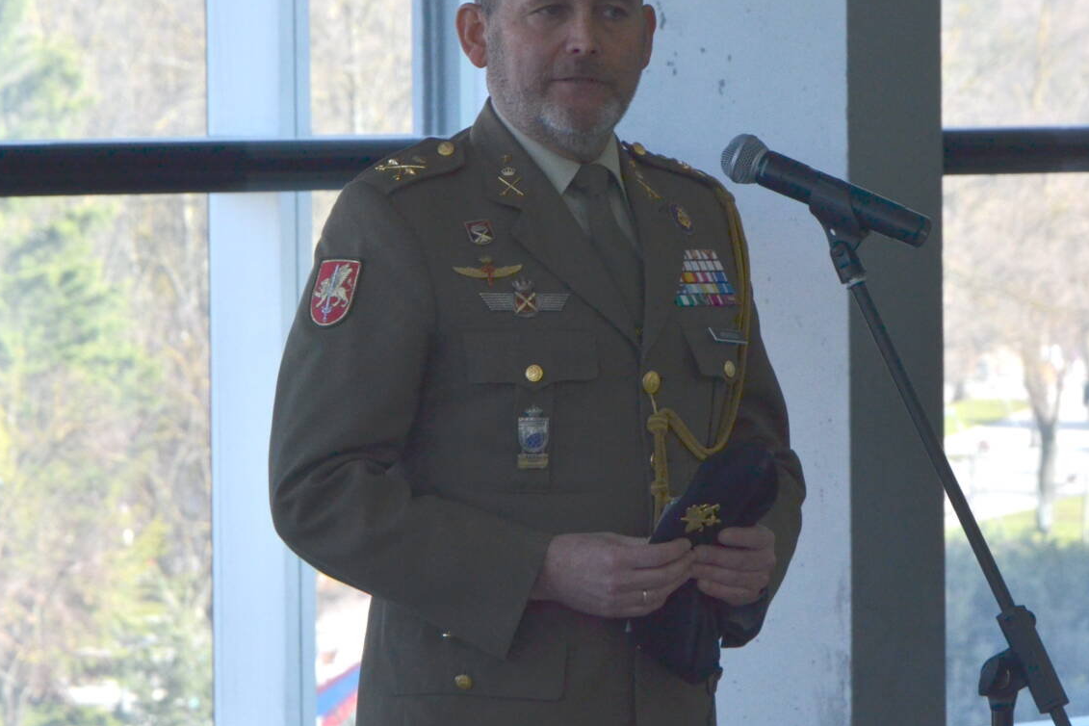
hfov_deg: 7.7
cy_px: 300
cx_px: 605
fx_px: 8071
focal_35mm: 267
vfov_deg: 5.1
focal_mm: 105
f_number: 10
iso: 1000
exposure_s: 1/400
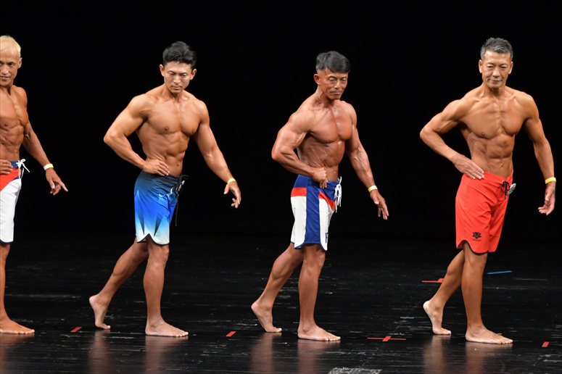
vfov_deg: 5.1
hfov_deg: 7.6
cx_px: 281
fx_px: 4213
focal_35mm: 270
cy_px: 187
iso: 3200
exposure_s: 1/400
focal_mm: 180
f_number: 5.6
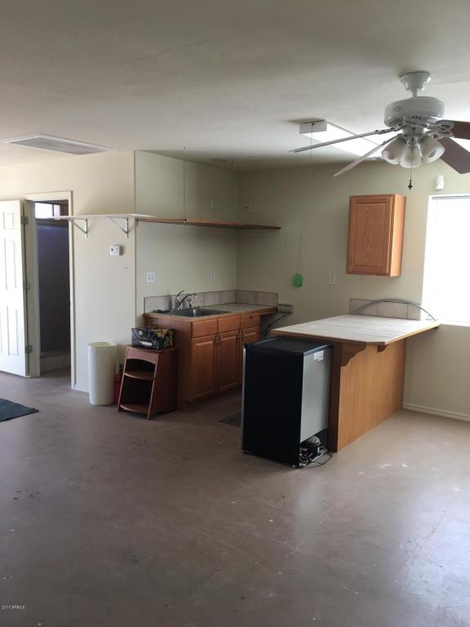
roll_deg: -2.0
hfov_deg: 48.2
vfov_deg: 61.7
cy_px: 314
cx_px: 235
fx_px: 525
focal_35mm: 29
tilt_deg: -6.9
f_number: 2.2
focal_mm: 4.15
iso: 32
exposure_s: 1/40
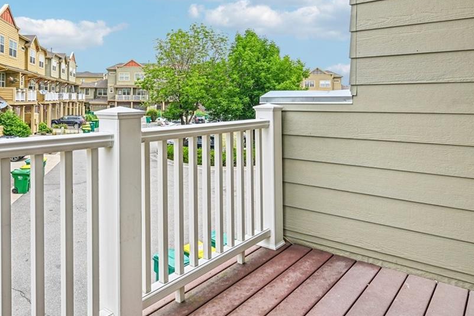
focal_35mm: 28
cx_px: 170
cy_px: 93
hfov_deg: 64.3
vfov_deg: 45.3
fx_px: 369
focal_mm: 14
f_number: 10
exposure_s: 1/40
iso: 64
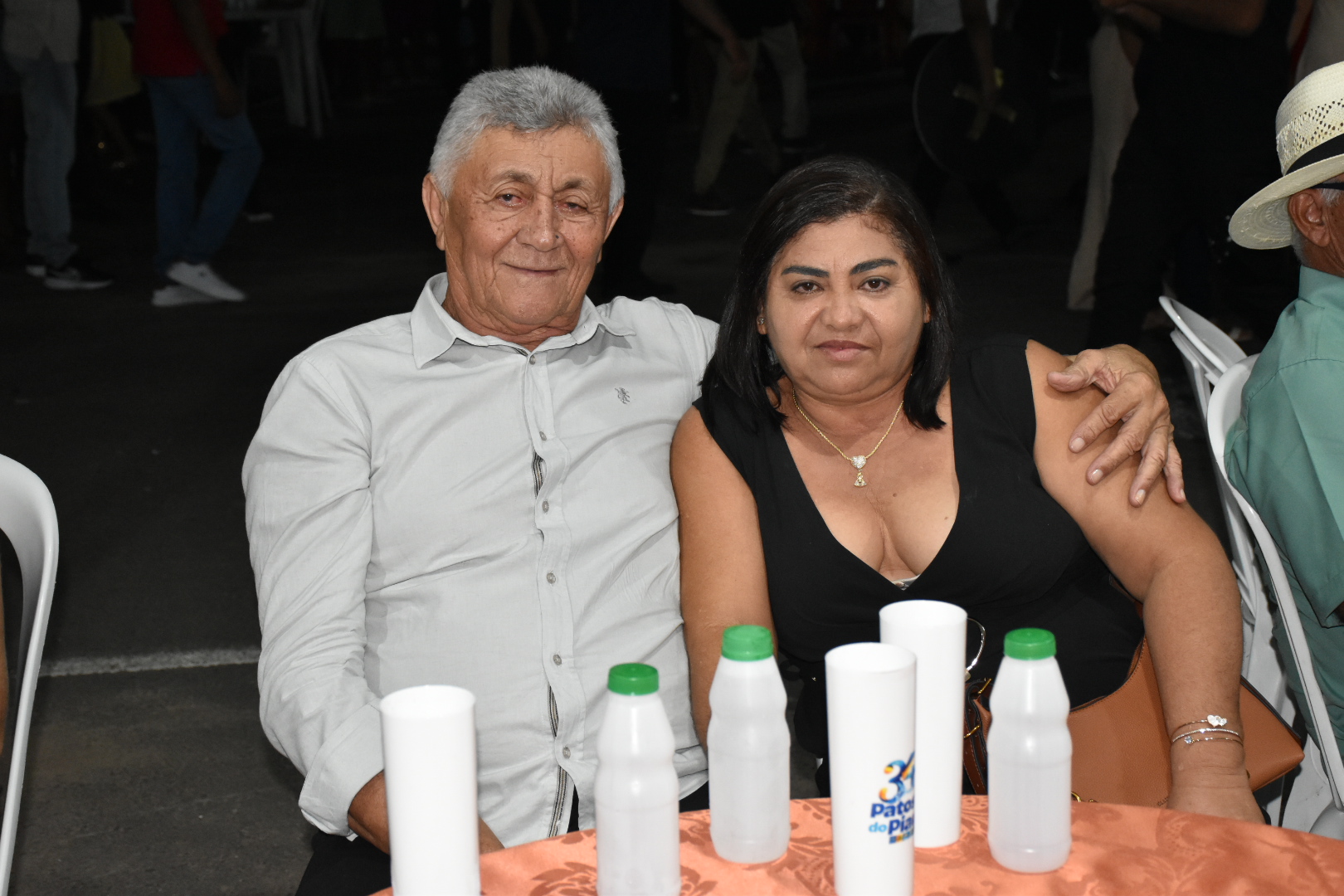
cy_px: 448
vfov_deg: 23.8
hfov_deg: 35.1
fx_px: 2128
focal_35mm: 57
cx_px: 672
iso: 2500
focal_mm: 38
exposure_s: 1/100
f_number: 5.6
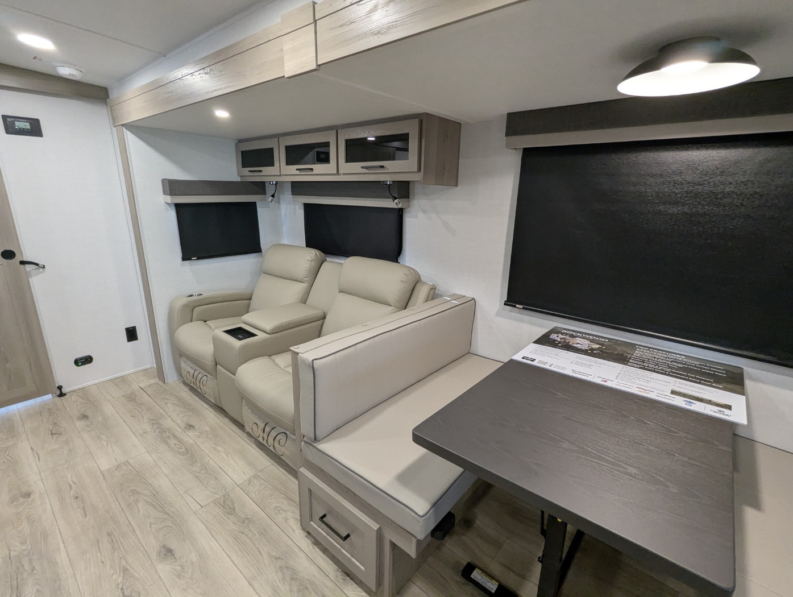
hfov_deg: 94.4
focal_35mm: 16
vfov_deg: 78.2
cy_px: 298
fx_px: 367
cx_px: 396
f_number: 2.2
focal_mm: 2.35
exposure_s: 1/77.5
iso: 235
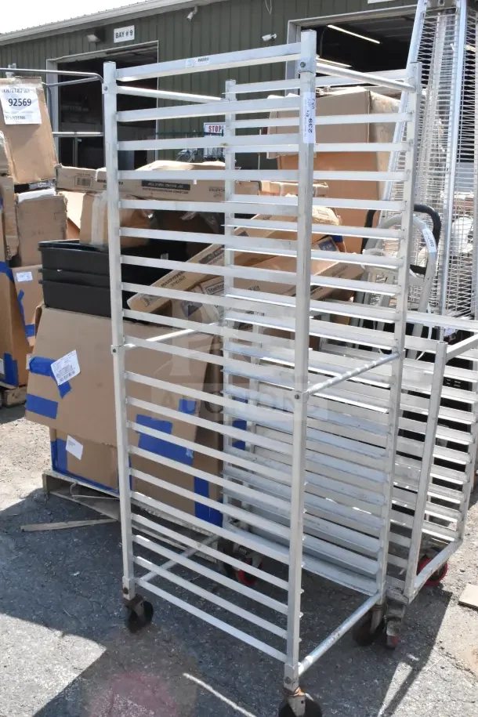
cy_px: 358
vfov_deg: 57.2
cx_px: 239
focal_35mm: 33
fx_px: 657
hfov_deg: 40.0
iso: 6400
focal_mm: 22
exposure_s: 1/1600
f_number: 20
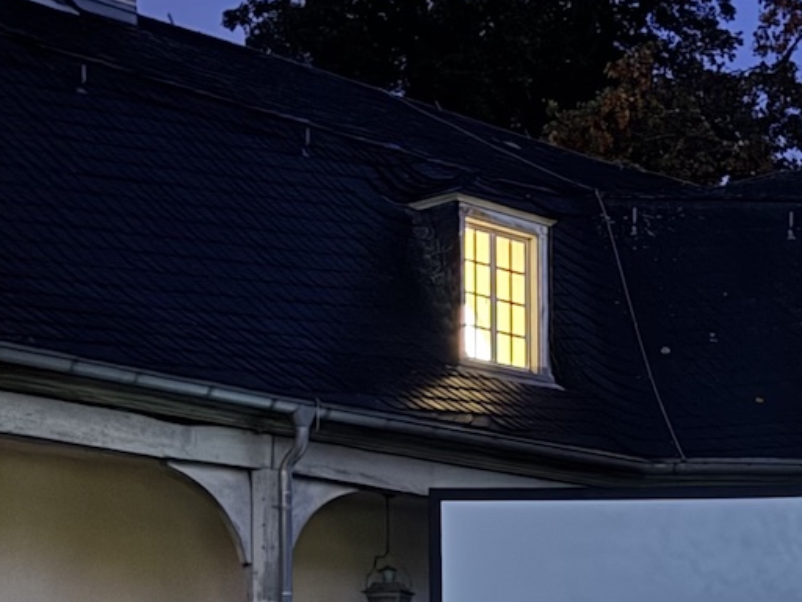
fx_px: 2317
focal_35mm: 100
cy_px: 811
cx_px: 750
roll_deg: +1.3
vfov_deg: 14.1
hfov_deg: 19.2
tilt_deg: +0.9
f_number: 1.78
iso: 1600
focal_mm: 6.76
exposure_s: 1/5
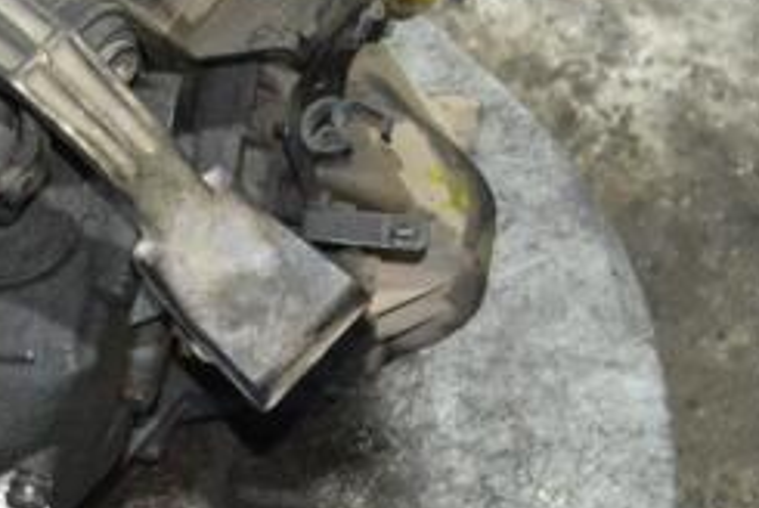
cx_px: -77
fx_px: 2786
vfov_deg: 10.4
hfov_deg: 15.1
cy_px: 226
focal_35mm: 132
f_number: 5
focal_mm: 36
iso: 2800
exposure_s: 1/60
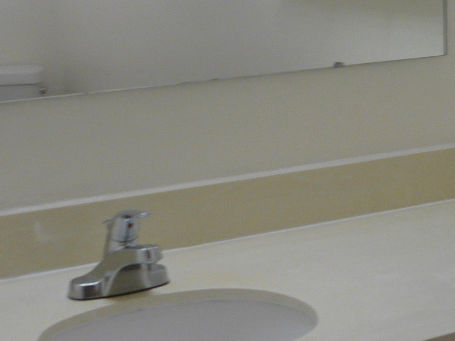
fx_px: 1130
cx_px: 295
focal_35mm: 86
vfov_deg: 16.9
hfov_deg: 22.7
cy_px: 39
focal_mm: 5.5
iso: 100
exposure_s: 1/40
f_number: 2.8
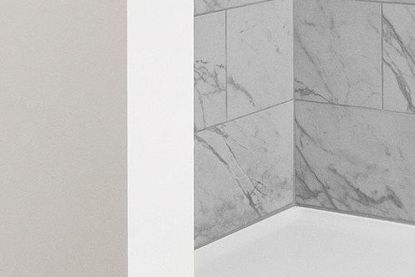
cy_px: -144
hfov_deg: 19.3
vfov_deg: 13.1
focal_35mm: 99
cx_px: 508
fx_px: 1142
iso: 320
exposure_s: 1/25
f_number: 9
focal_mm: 16
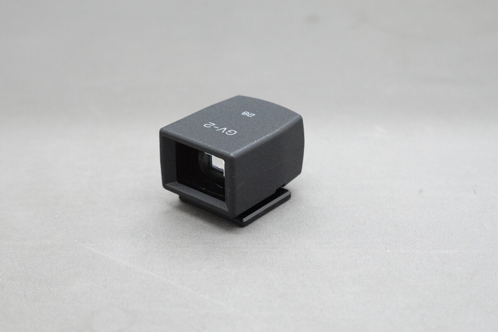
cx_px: 249
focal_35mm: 65
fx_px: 899
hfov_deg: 31.0
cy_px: 166
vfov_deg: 20.9
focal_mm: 23.86
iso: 2500
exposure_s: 1/80
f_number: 5.6
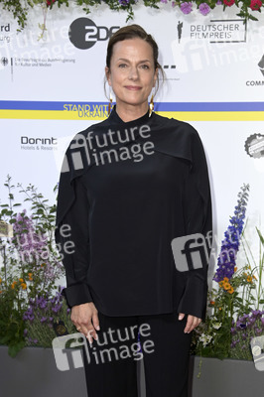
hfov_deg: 16.6
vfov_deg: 24.8
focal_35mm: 82
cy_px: 198
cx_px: 132
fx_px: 903
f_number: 6.3
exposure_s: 1/250
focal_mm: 82
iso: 640
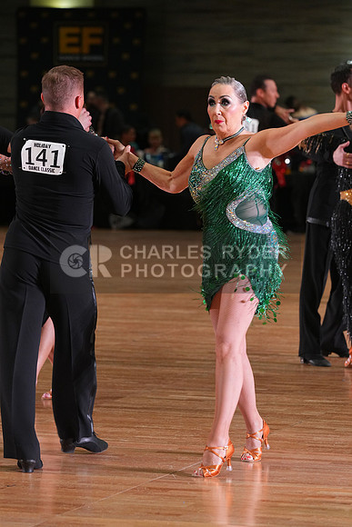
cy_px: 264
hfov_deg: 7.3
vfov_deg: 10.9
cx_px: 176
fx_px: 2770
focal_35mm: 189
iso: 2500
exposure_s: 1/200
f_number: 5.6
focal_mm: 189
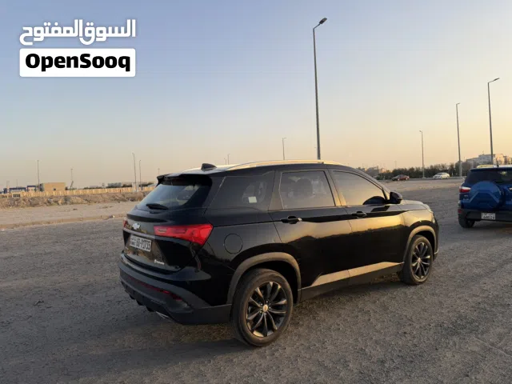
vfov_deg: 56.8
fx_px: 355
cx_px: 256
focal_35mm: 24
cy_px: 192
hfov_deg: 71.6
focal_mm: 6.76
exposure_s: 1/1292
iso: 80
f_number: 1.78
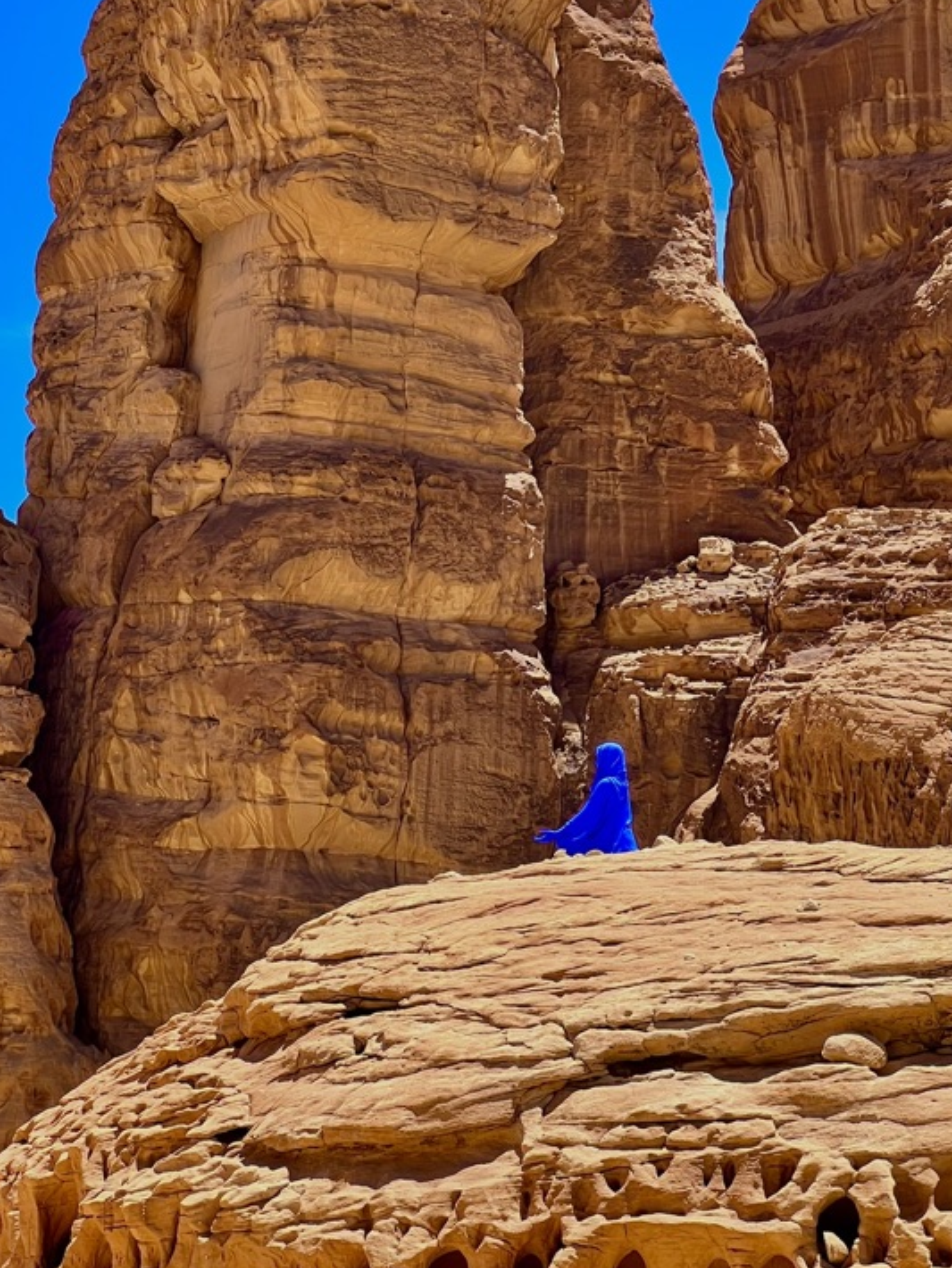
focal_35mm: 111
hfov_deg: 13.3
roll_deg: -1.2
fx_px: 4068
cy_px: 414
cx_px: 507
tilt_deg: +13.3
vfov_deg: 17.7
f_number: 2.8
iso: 32
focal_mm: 9
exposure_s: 1/579
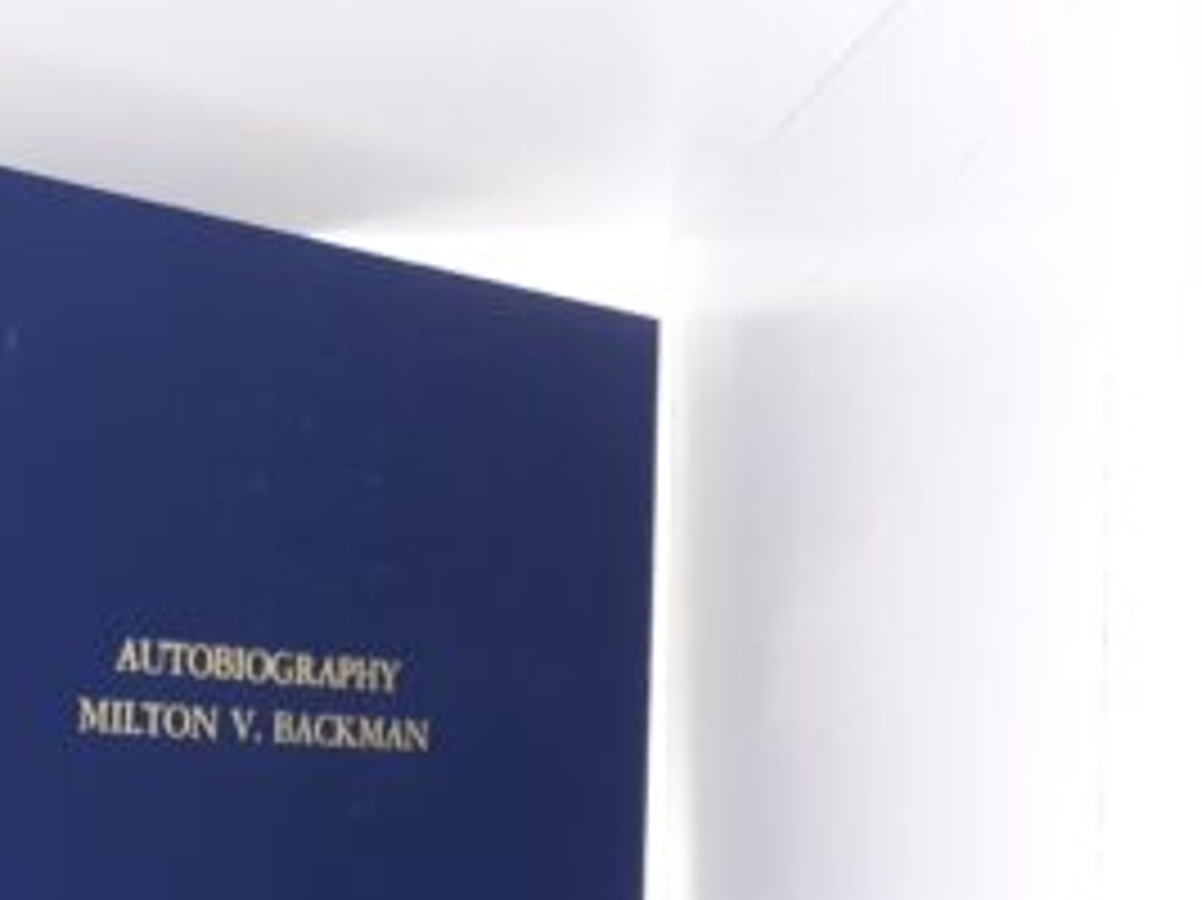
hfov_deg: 29.6
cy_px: 1008
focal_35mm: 63
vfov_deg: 21.9
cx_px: 149
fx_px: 2187
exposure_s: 1/40
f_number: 1.7
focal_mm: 3.7
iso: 64
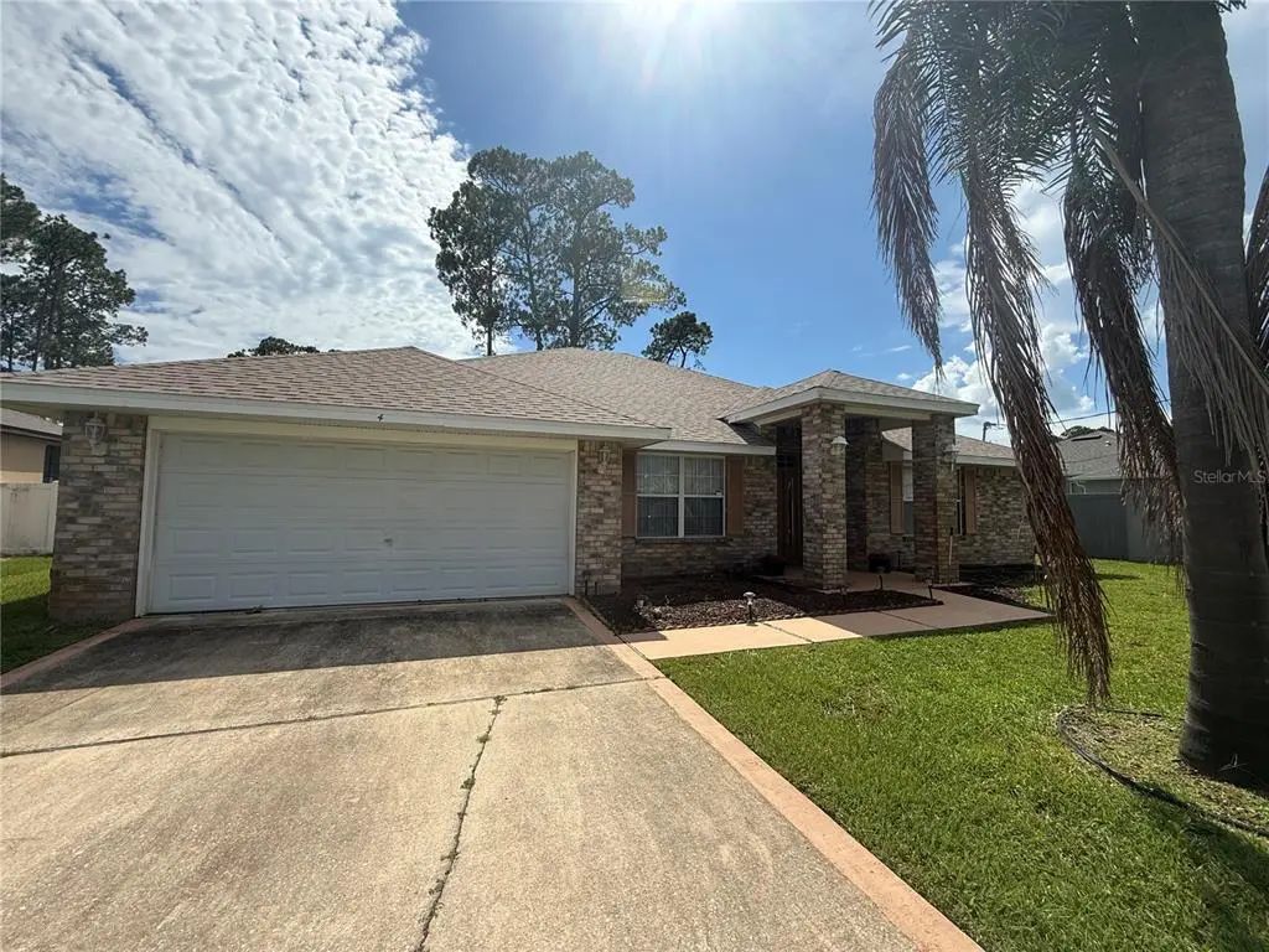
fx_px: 513
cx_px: 634
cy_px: 476
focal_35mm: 14
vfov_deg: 85.7
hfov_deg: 102.1
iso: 50
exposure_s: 1/2717
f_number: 2.2
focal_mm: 2.22
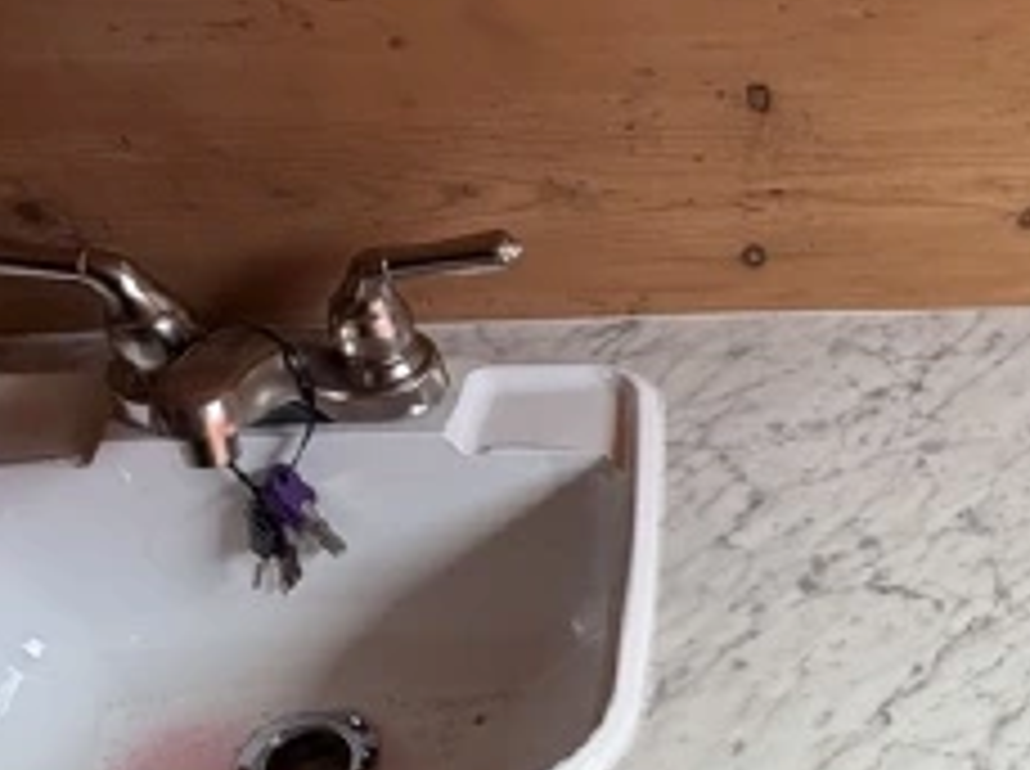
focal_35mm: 49
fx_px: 1456
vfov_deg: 29.2
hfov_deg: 35.3
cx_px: 1030
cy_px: 558
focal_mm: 2.22
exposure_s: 1/121
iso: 125
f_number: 2.2
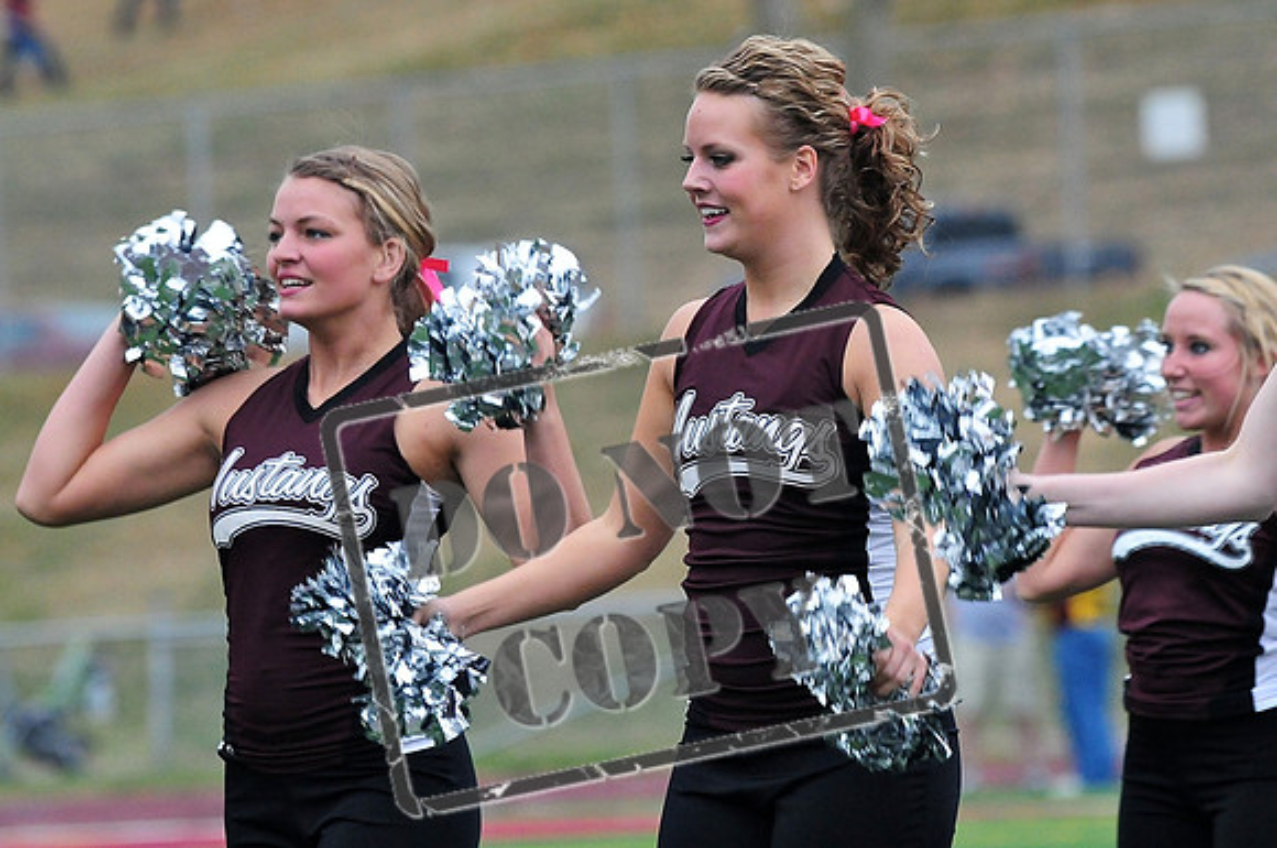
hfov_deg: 6.9
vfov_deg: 4.6
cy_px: 424
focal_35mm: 300
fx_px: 10627
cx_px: 638
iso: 1250
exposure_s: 1/800
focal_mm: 200
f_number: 4.5
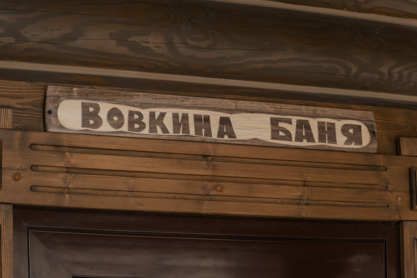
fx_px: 1216
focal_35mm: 105
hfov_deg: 19.5
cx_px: 208
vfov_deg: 13.0
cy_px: 139
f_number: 2.8
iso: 800
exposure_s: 1/200
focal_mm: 70
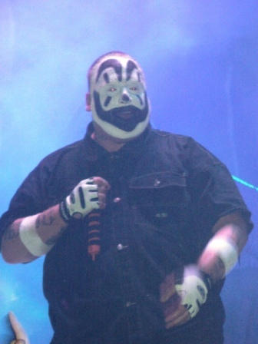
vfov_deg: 10.0
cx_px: 129
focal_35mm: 197
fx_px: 1958
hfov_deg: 7.5
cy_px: 172
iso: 400
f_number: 4.4
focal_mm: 32.5
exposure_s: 1/30
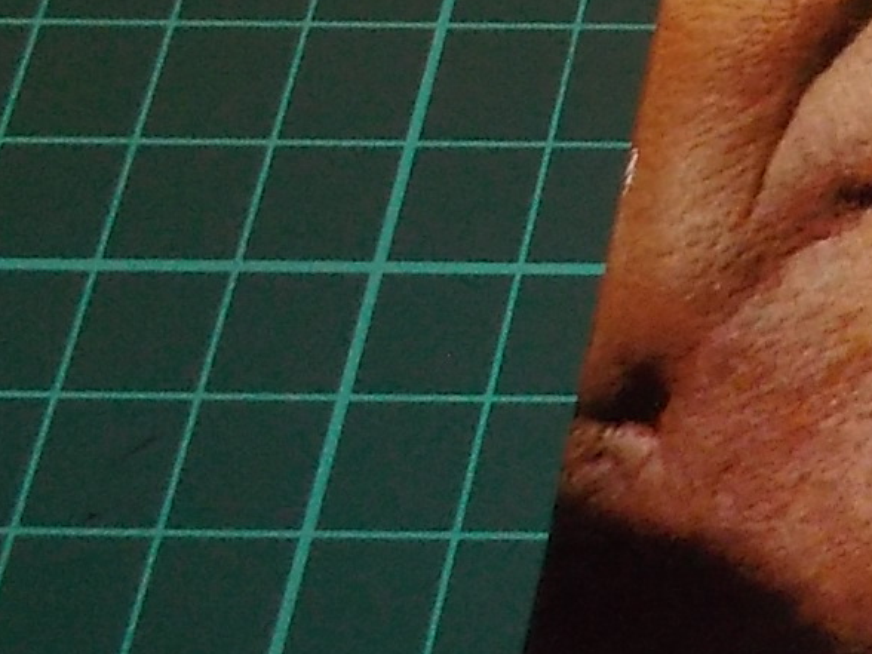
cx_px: 1676
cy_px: -68
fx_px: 2821
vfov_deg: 13.0
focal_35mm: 112
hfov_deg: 14.8
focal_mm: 4.1
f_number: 3.3
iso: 200
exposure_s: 1/30
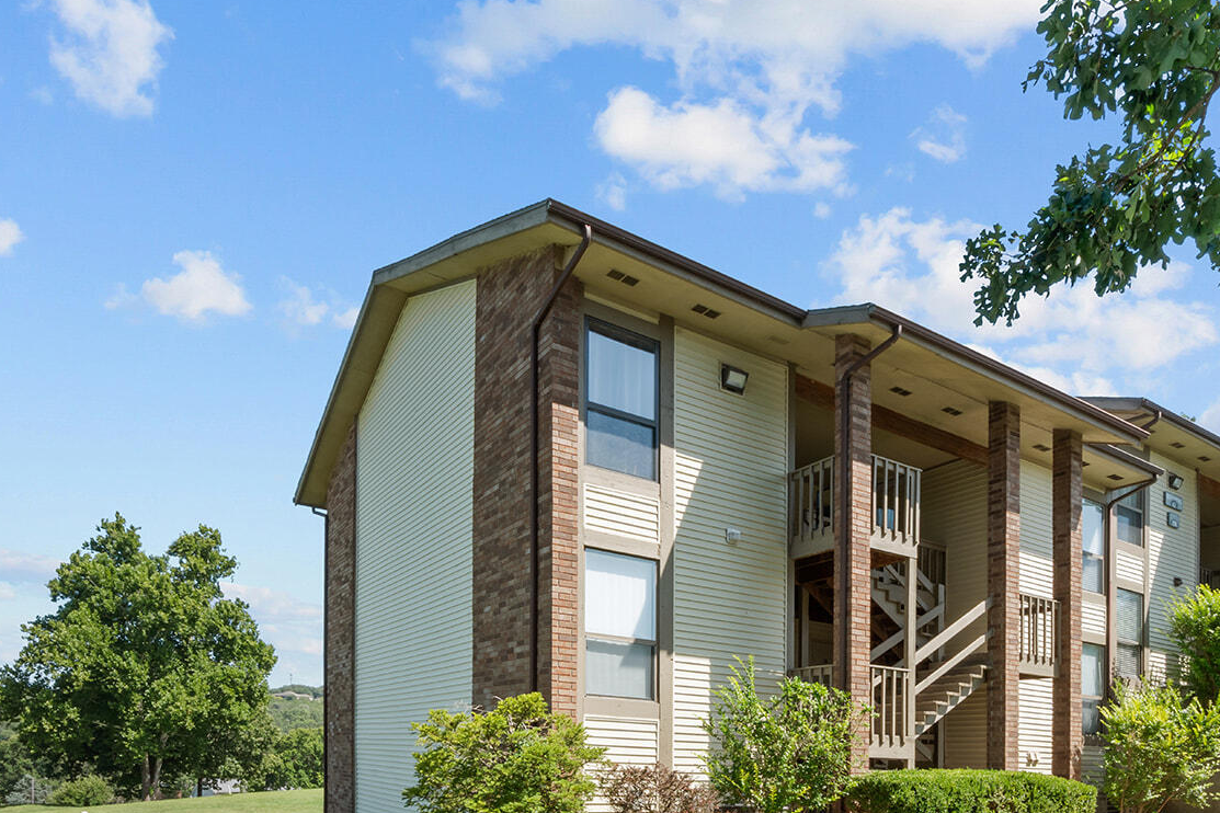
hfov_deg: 75.6
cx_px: 704
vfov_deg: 53.9
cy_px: 551
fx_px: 779
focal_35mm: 23
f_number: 20
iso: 400
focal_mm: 16
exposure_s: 1/200
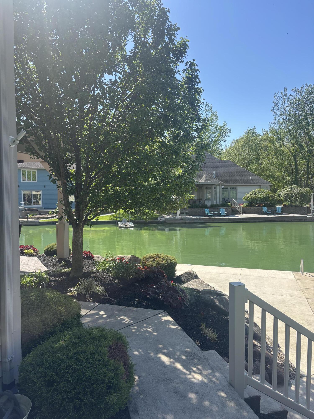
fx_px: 314
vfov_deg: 67.3
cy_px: 210
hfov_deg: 53.1
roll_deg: +0.3
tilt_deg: -3.3
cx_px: 157
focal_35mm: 26
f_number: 1.6
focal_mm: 5.96
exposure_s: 1/1751
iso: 50
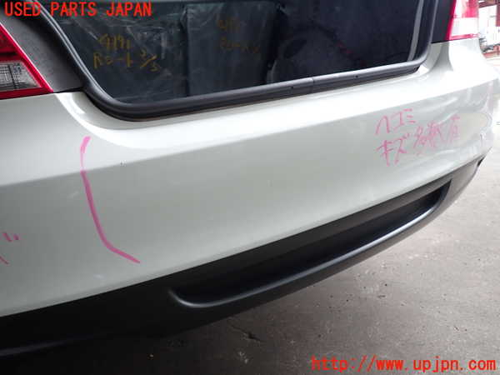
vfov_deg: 54.9
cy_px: 188
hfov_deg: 69.4
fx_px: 361
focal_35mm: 25
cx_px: 250
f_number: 2
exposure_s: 1/100
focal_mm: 4.5
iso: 100
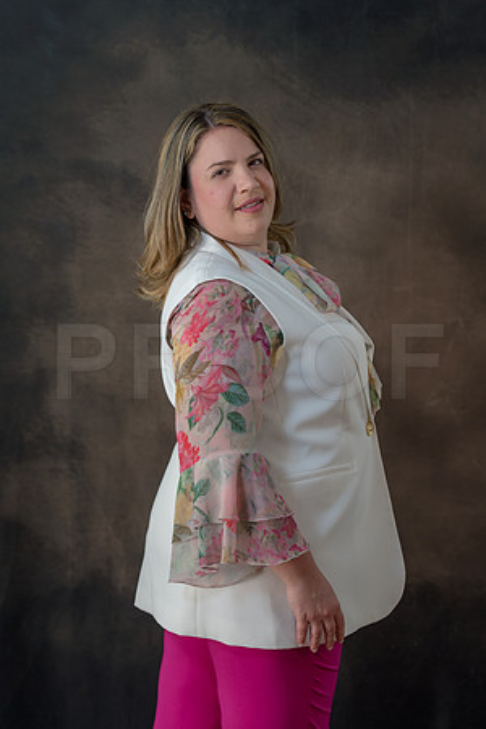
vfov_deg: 19.5
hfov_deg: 13.0
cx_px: 243
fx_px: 2126
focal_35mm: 105
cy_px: 364
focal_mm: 105
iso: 400
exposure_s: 1/100
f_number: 4.5
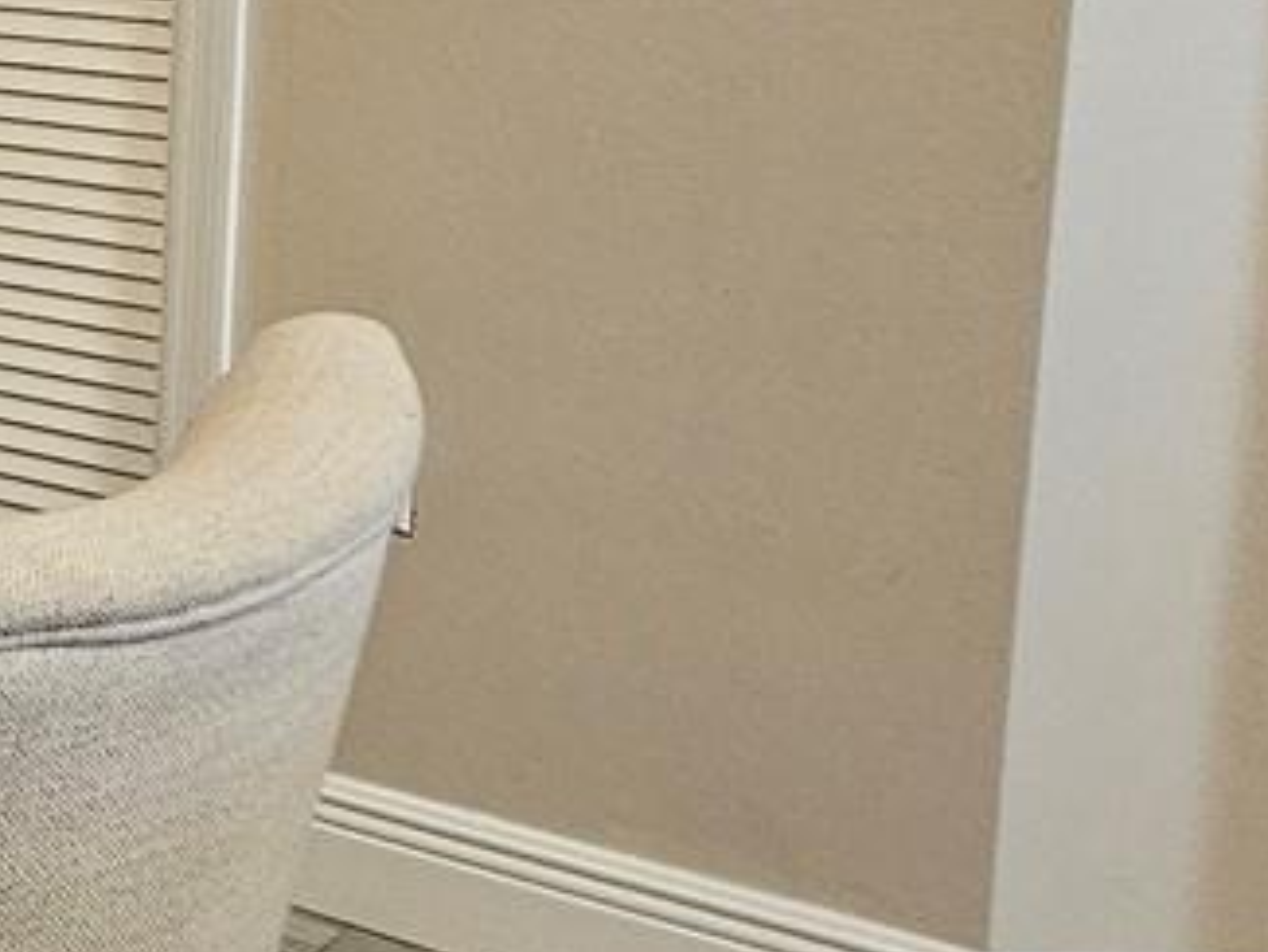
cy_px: -55
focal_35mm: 64
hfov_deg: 18.8
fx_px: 2345
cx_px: -1268
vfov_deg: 21.9
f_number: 2.2
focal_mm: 2.2
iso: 400
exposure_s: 1/60
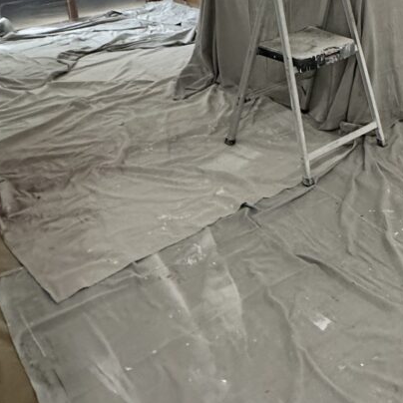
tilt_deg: -13.9
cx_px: 368
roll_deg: +0.3
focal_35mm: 47
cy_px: 47
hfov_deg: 34.0
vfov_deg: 34.2
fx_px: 619
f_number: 2.2
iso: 250
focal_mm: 2.22
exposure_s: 1/50
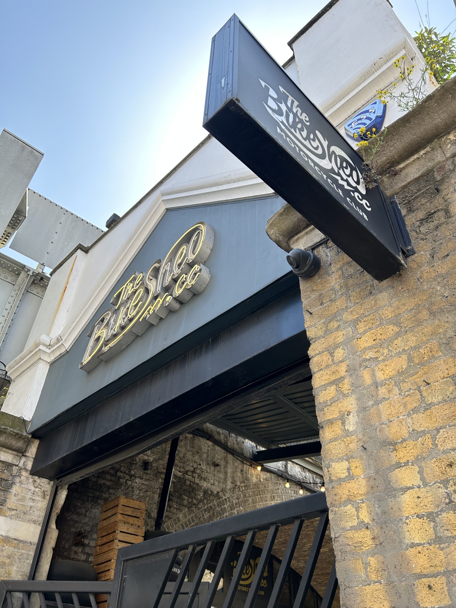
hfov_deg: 53.1
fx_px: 457
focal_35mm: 26
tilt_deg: +39.3
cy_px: 304
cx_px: 228
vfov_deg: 67.3
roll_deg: -3.6
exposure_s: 1/639
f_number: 1.5
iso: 50
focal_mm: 5.7
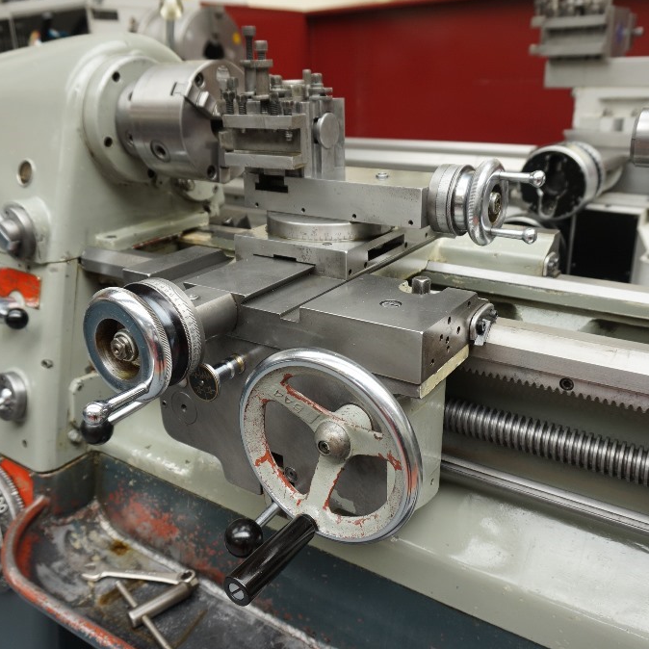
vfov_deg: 52.5
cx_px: 318
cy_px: 323
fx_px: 658
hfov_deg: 52.5
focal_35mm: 31
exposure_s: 1/160
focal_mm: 16
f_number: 4
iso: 250
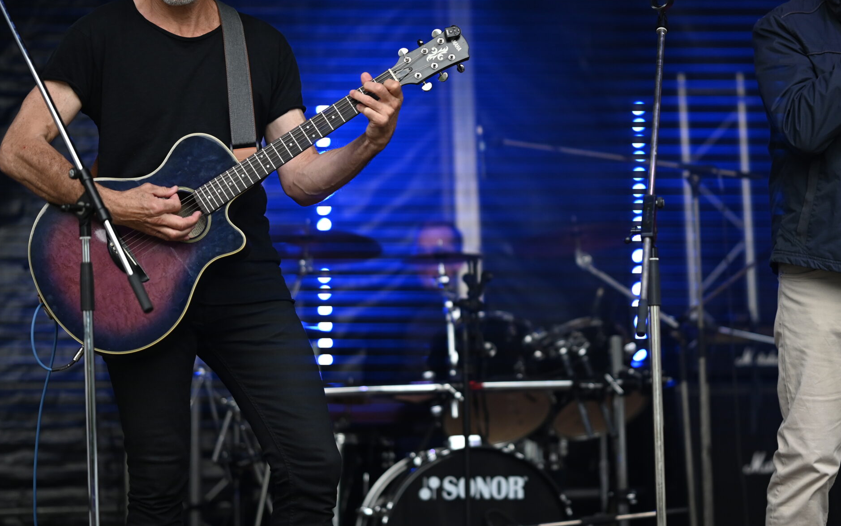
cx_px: 555
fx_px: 2705
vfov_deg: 11.1
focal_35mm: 118
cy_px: 221
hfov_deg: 17.6
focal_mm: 85
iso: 640
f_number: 1.8
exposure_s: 1/6400
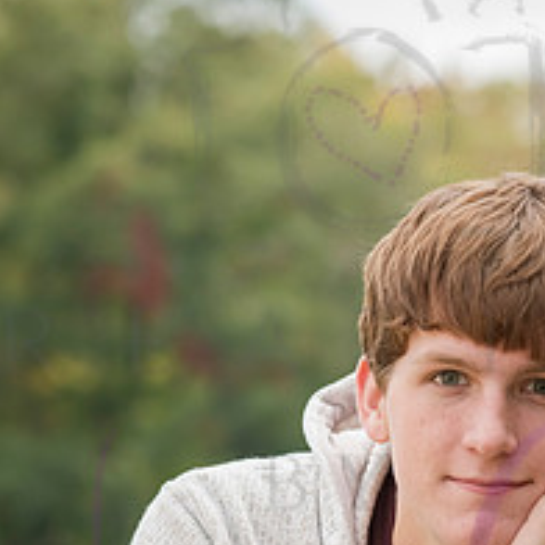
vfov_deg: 5.6
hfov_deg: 5.6
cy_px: 477
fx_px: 5611
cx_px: 378
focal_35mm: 315
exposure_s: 1/640
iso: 800
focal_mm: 125
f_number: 6.3
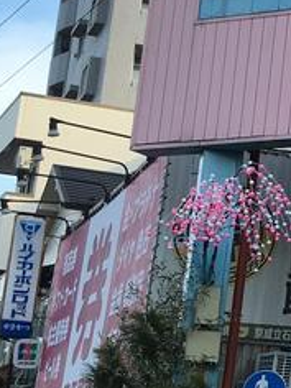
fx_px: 1412
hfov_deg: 10.5
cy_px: 136
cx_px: 646
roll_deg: -2.5
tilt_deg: +14.9
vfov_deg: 15.6
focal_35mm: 126
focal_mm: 4.15
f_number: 2.2
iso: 25
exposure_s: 1/686
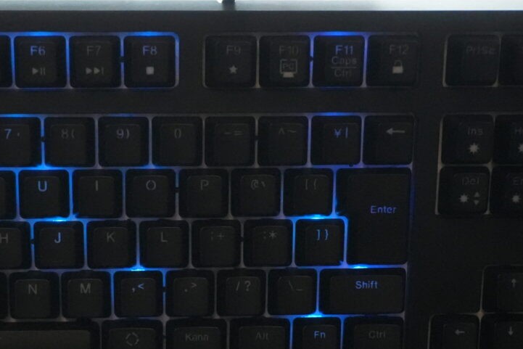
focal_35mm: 81
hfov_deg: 25.0
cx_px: 209
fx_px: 1177
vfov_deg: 16.8
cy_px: 224
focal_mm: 38
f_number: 5.6
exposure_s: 1/60
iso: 16000
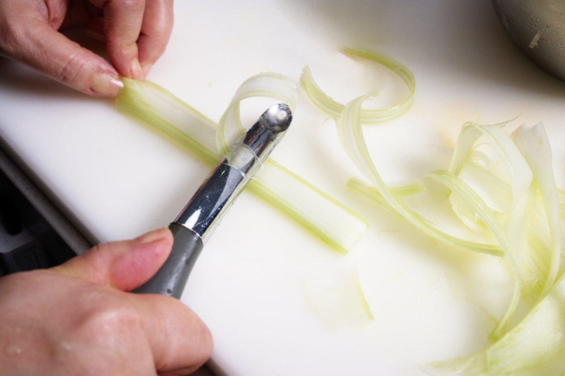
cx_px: 282
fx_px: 722
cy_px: 188
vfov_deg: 29.2
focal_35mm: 46
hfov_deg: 42.8
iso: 1000
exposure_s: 1/1000
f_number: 9
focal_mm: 46
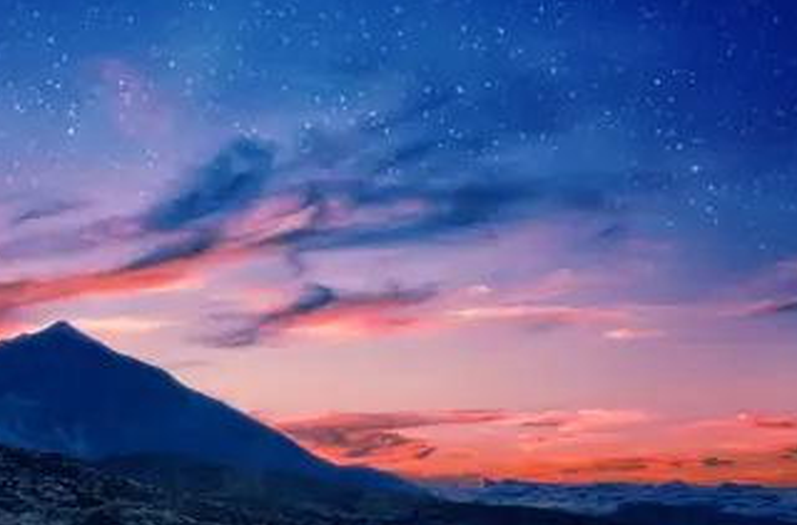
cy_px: 275
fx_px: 1258
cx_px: 283
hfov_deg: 34.9
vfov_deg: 23.6
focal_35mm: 57
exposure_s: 1/10
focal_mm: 26
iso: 100
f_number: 22
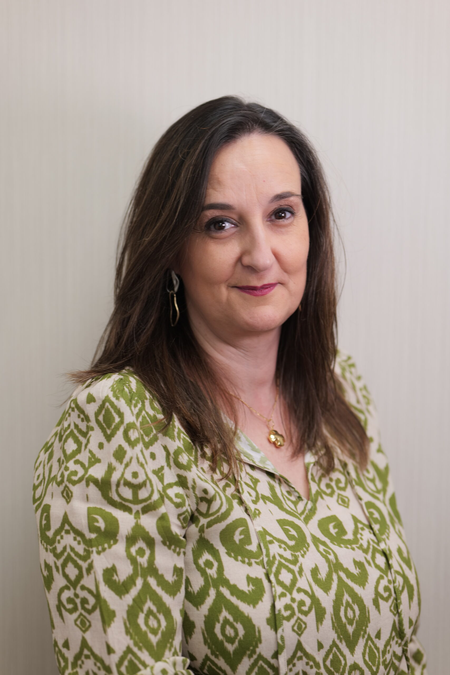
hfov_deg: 16.1
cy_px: 338
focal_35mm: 85
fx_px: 1593
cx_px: 225
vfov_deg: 23.9
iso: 125
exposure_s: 1/50
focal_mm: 85
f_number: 2.8
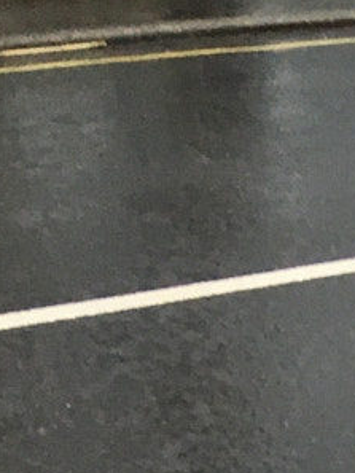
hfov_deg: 8.5
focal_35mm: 156
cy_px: 1234
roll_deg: -2.3
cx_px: 925
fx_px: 2132
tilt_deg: -38.7
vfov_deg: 10.4
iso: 50
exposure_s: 1/33
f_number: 2.2
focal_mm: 4.15
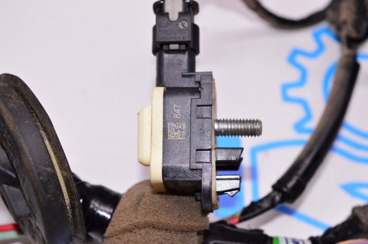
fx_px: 735
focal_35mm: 72
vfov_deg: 18.9
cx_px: 184
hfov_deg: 28.1
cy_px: 122
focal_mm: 48
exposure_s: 1/125
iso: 1600
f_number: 8
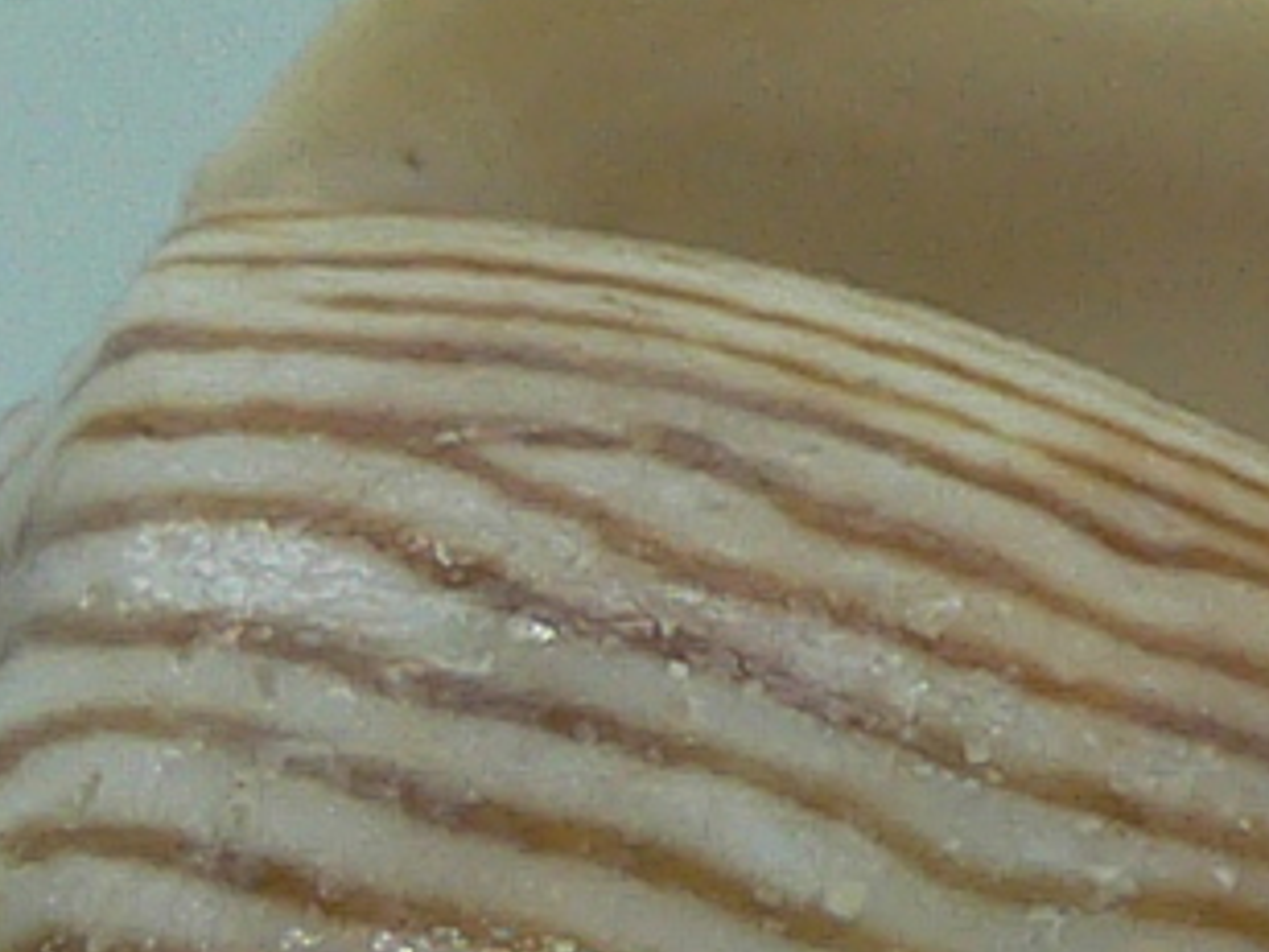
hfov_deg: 8.5
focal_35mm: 229
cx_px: 1772
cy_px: 1537
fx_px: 8395
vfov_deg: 6.4
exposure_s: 1/60
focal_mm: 4.6
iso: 80
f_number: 2.8
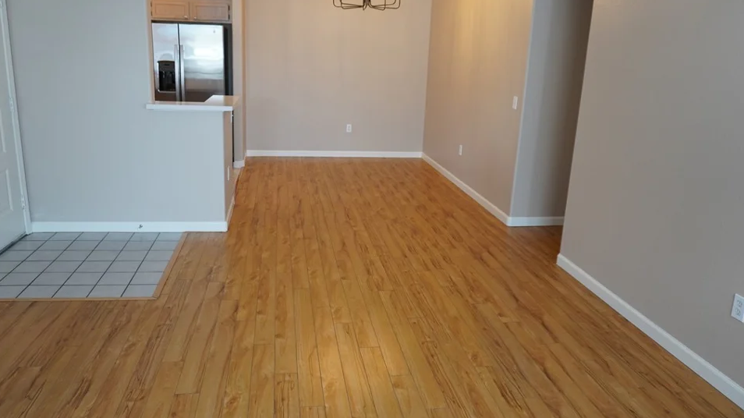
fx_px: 533
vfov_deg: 42.8
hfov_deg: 69.9
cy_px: 182
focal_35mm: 27
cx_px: 360
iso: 800
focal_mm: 16
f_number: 4
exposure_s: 1/160
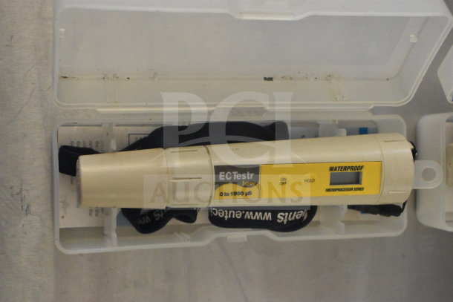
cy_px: 151
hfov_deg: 33.4
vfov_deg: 22.6
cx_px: 226
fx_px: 755
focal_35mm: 60
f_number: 4.8
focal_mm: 40
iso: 9000
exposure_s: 1/60
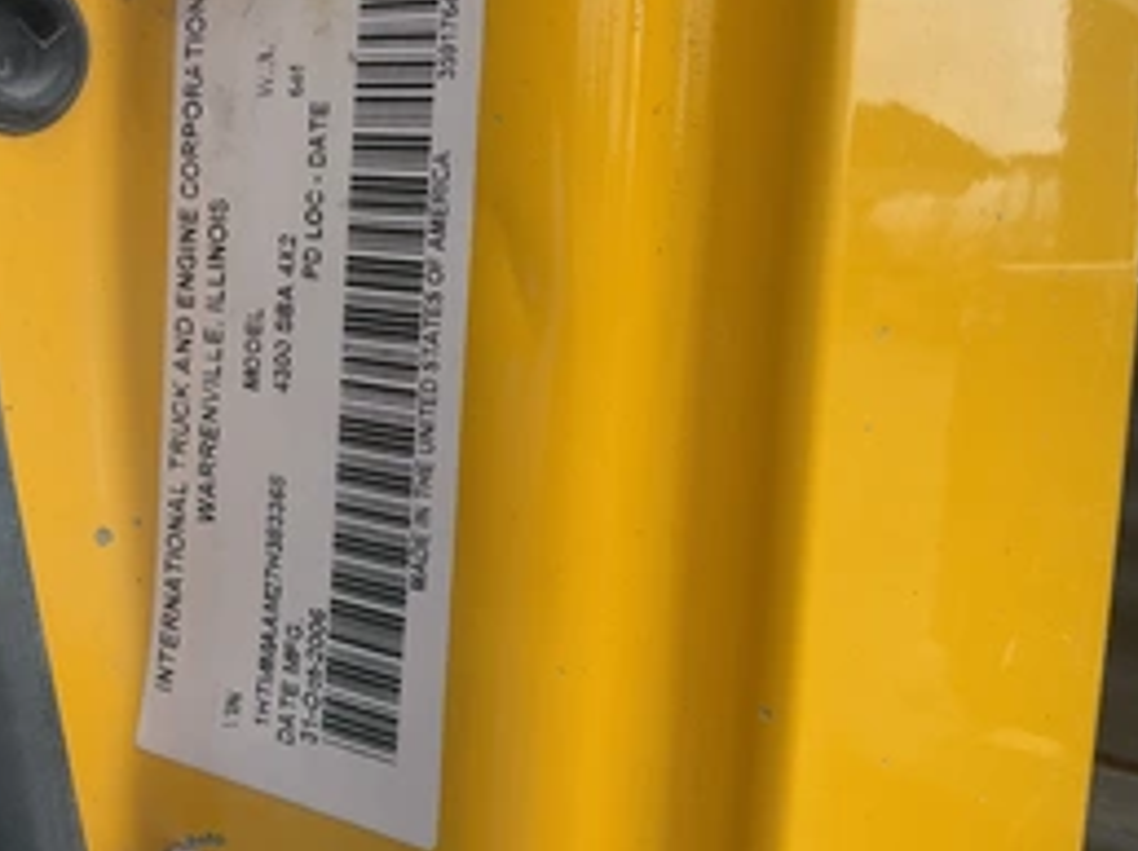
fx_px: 1478
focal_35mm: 45
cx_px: 388
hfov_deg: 41.6
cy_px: 353
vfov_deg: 32.1
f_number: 1.8
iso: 25
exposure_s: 1/599
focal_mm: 3
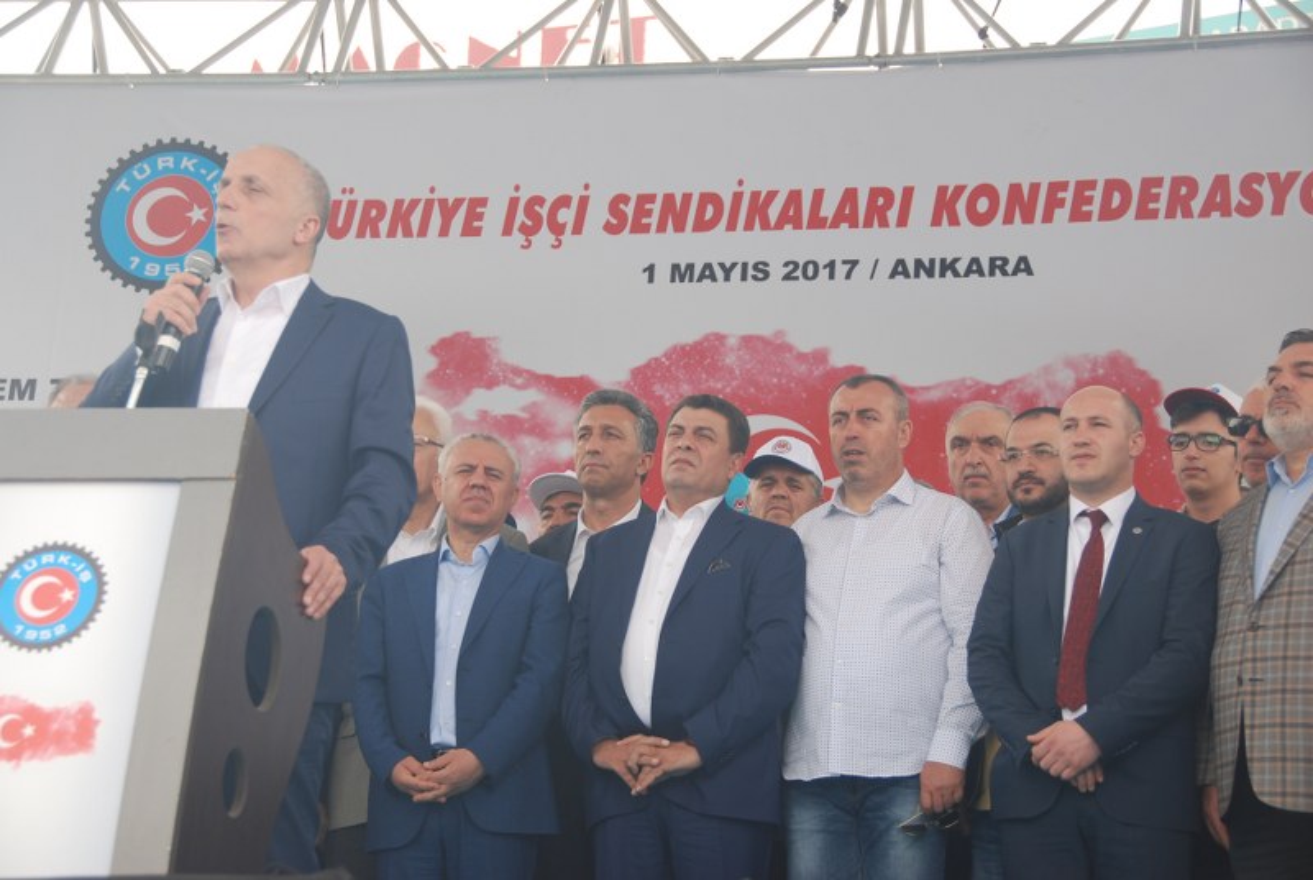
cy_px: 440
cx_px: 656
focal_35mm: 82
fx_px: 3013
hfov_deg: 24.6
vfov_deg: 16.6
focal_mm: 55
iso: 140
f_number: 5.6
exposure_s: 1/125
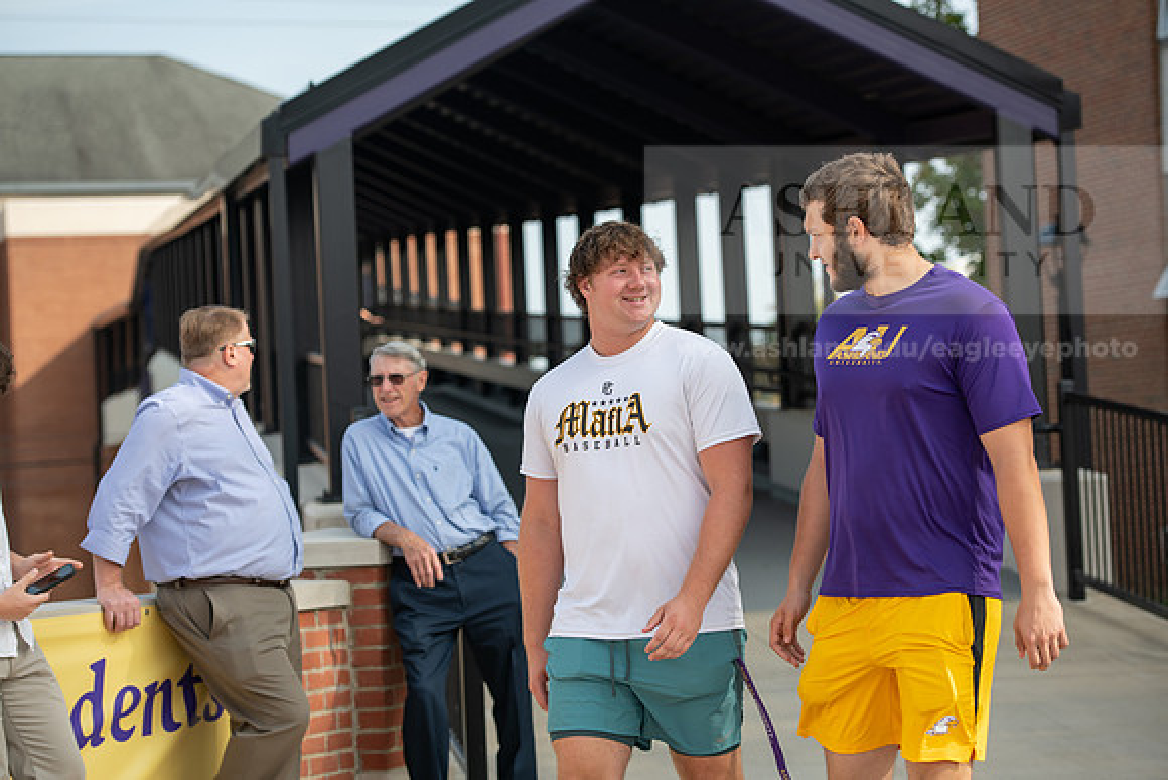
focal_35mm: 95
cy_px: 390
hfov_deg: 21.5
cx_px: 584
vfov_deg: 14.4
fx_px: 3083
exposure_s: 1/800
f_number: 4
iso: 160
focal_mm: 95
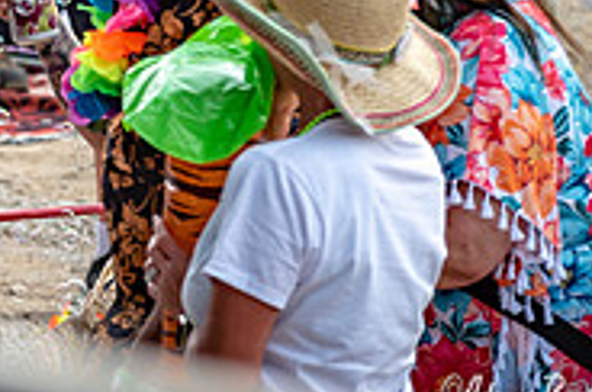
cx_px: -283
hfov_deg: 2.7
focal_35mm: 755
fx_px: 12394
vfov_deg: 1.8
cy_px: -241
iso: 400
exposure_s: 1/320
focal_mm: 200
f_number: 5.6
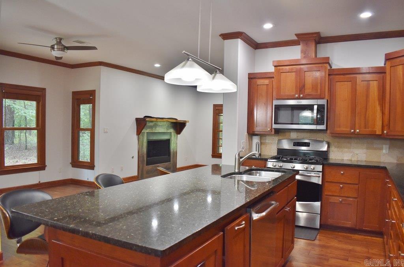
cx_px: 202
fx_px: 302
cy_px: 134
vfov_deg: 47.7
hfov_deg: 67.5
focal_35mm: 27
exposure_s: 1/60
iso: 800
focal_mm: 18
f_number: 3.5
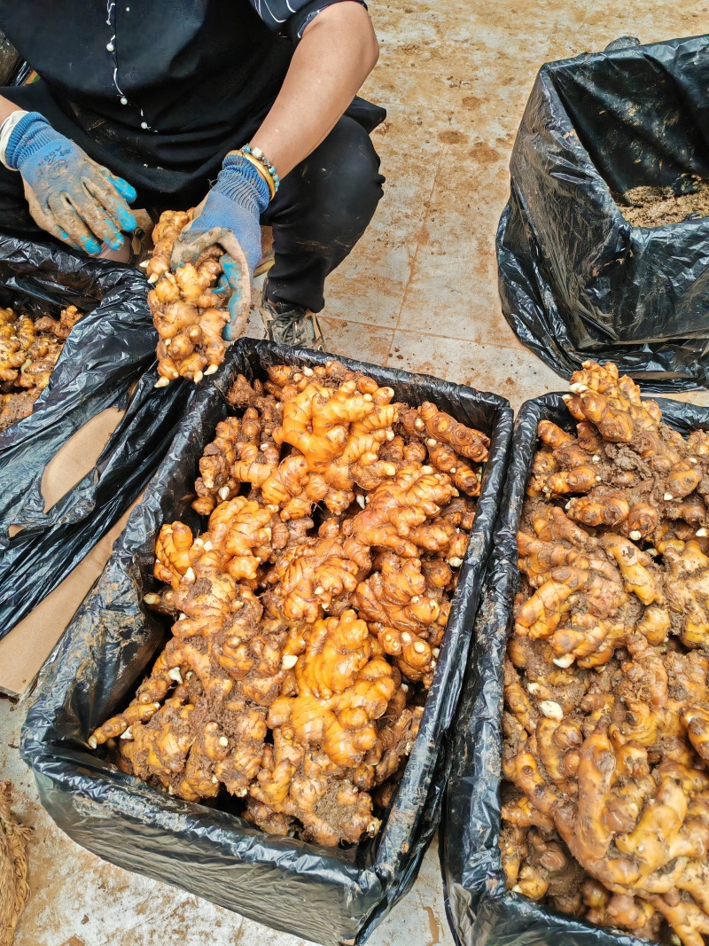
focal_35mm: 27
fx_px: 737
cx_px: 354
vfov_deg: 65.3
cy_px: 473
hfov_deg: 51.3
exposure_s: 1/360
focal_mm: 5.52
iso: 1000
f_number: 1.9
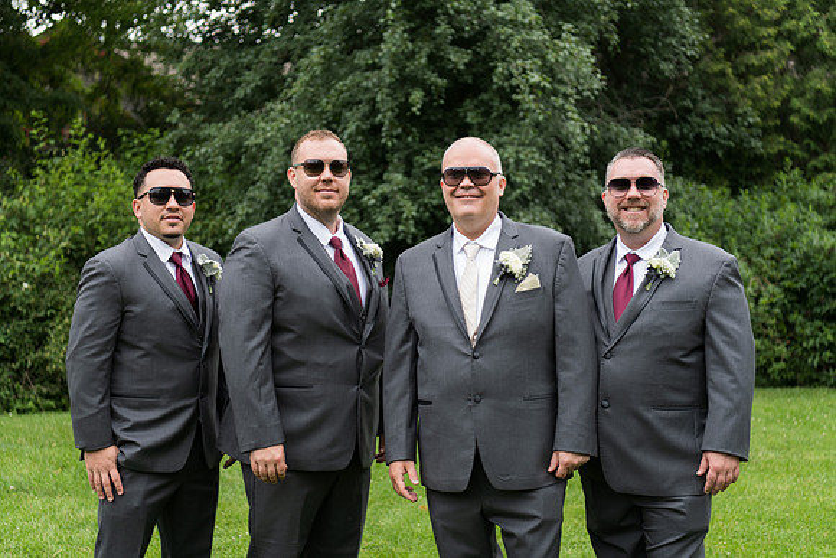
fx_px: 1301
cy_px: 279
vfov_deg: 24.2
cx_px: 418
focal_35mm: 56
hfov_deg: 35.6
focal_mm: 56
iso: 140
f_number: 2.8
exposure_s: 1/500
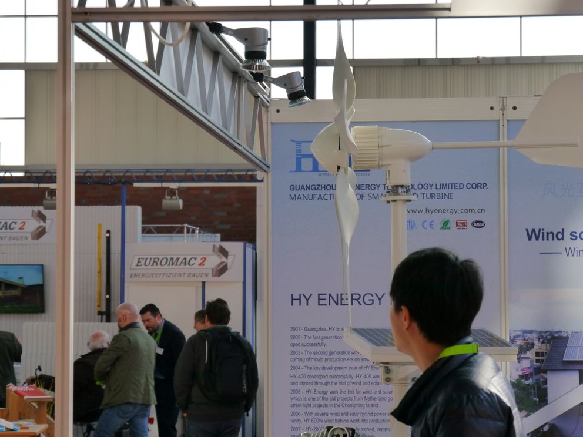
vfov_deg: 15.6
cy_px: 218
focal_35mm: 95
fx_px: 1600
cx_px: 298
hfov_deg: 20.7
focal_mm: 46
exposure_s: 1/250
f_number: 6.3
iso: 640
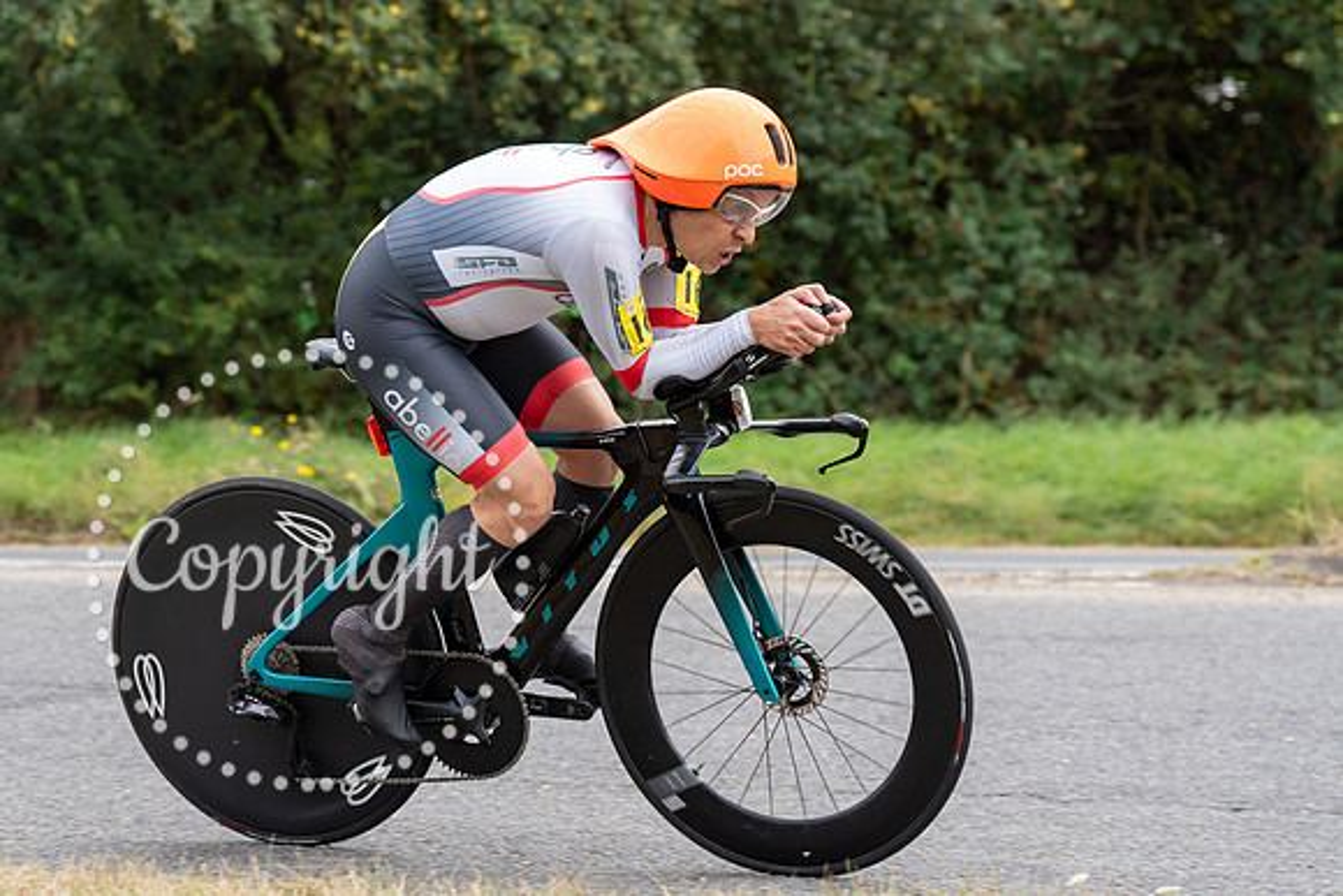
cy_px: 311
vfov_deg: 12.8
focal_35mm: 107
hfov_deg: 19.0
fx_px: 3997
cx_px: 458
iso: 640
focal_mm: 81
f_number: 4
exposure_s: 1/1000
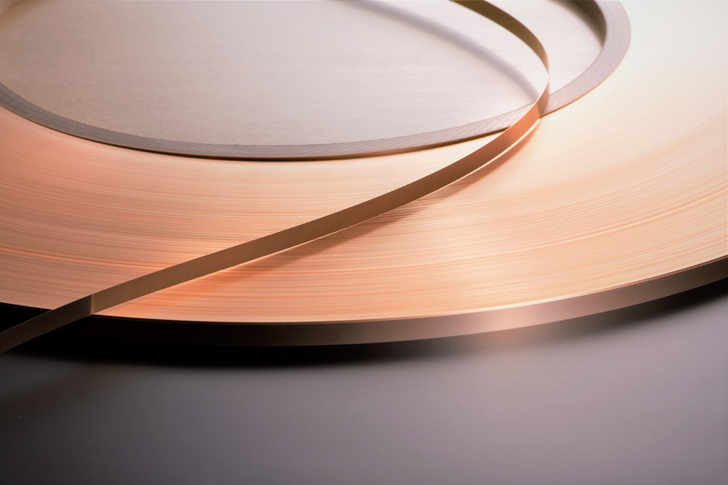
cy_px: 242
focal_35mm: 105
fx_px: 2123
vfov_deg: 13.0
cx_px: 364
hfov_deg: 19.5
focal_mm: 105
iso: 100
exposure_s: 1/125
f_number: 18
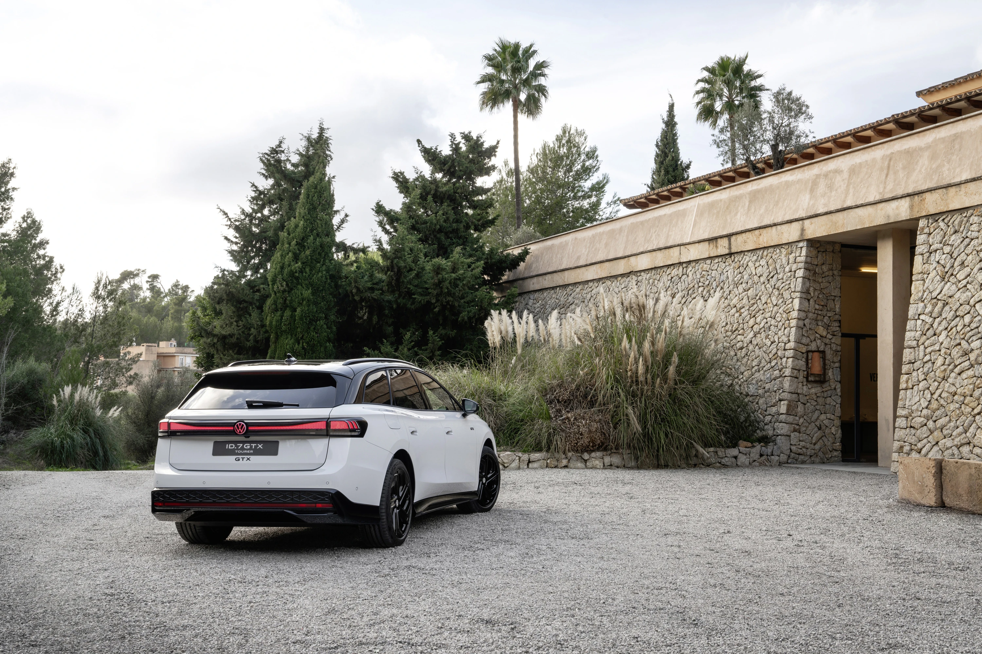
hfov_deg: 46.4
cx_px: 491
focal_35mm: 42
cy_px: 327
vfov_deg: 31.9
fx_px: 1146
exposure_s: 1/8
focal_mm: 42
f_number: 16
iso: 50
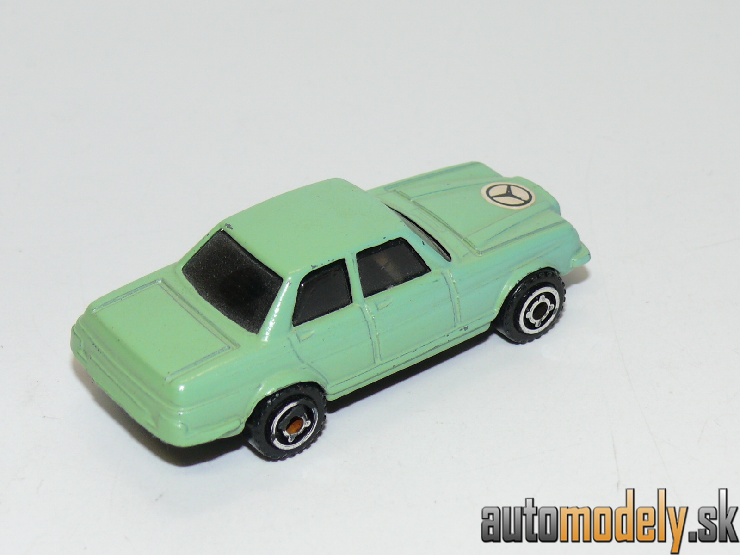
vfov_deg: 15.2
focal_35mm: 97
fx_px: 2074
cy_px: 278
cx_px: 370
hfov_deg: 20.2
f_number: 4
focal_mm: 13
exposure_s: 1/30
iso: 100
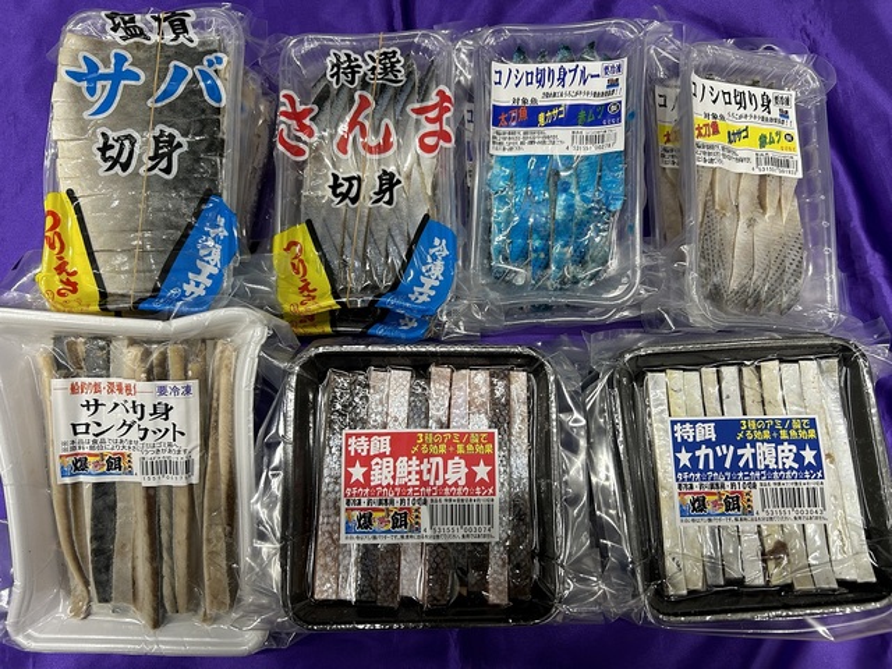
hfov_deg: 67.3
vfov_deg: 53.1
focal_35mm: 26
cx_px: 446
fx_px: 670
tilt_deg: -81.1
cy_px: 334
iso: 100
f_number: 1.5
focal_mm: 5.7
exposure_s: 1/100
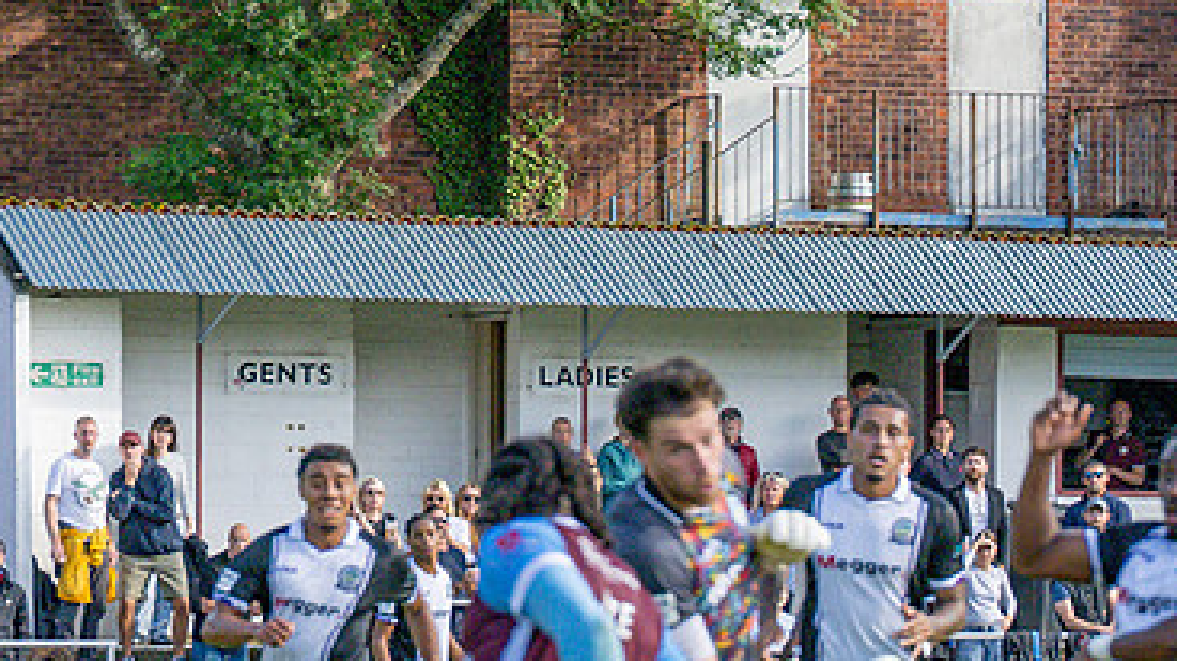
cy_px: 706
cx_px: 1243
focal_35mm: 284
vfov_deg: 4.3
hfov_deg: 7.6
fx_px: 8859
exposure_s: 1/2500
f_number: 4
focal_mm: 70
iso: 400
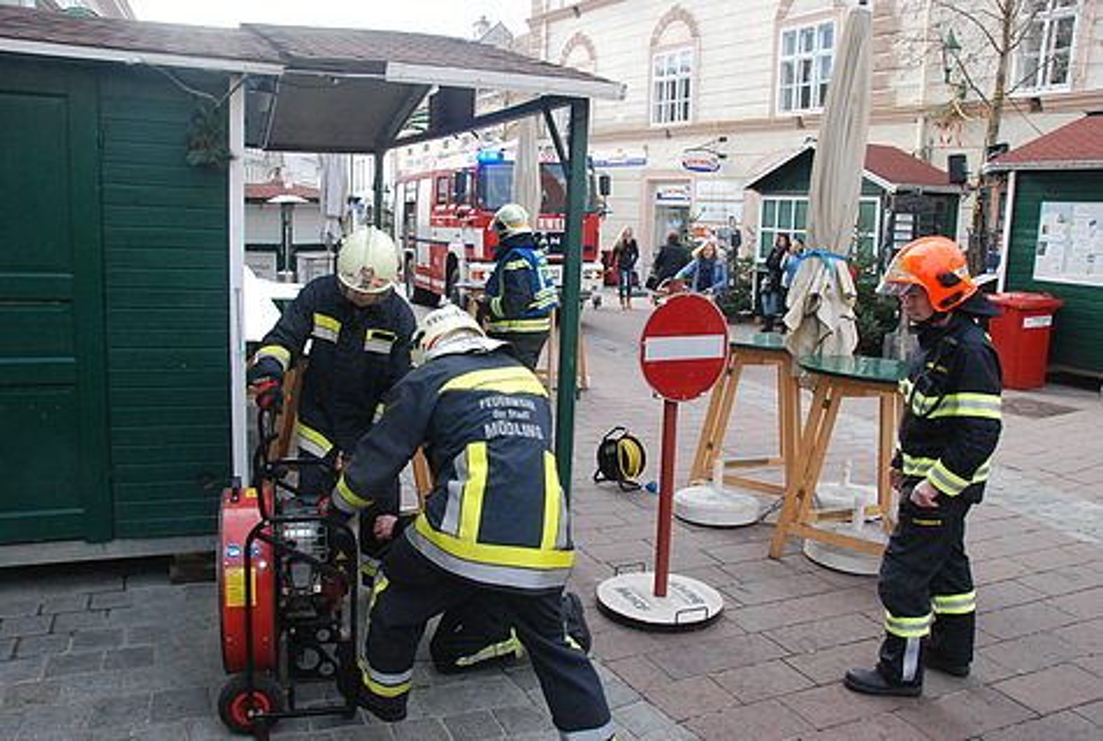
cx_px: 552
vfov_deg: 48.1
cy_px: 370
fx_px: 829
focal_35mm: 27
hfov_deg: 67.3
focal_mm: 18
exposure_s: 1/250
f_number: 8
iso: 800
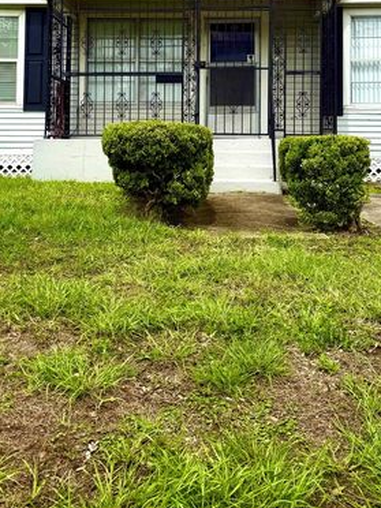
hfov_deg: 33.6
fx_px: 631
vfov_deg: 42.1
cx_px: 187
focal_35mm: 43
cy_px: 110
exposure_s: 1/4975
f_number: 1.78
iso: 80
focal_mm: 6.76
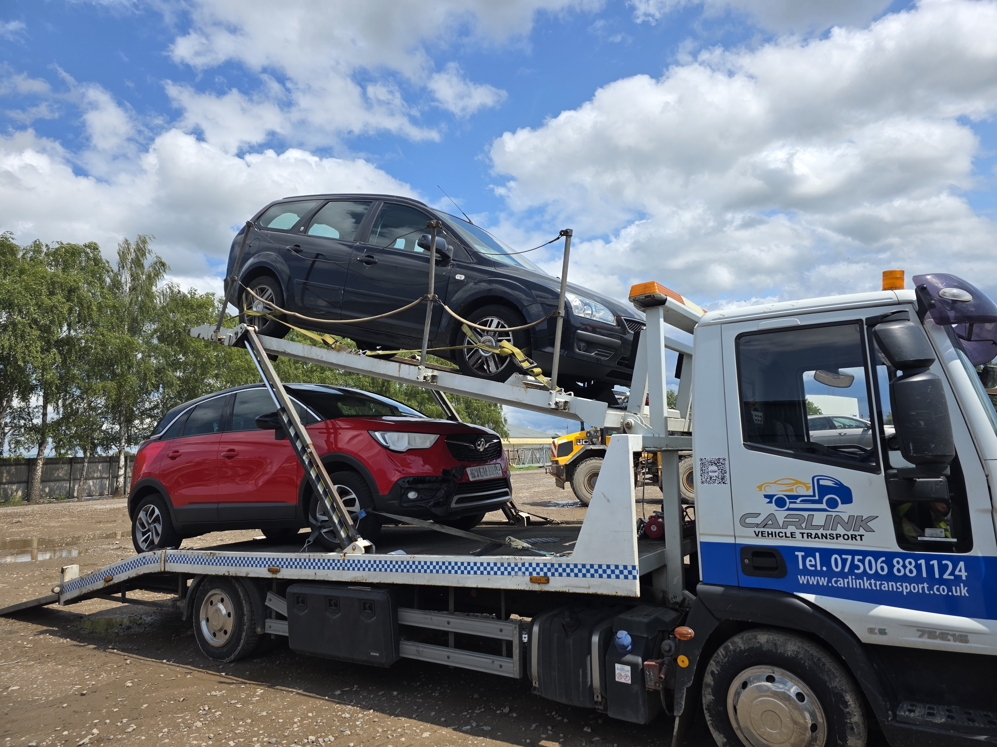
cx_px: 498
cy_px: 374
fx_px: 662
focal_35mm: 23
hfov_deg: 73.9
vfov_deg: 58.9
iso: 80
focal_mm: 6.3
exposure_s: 1/6574
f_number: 1.7
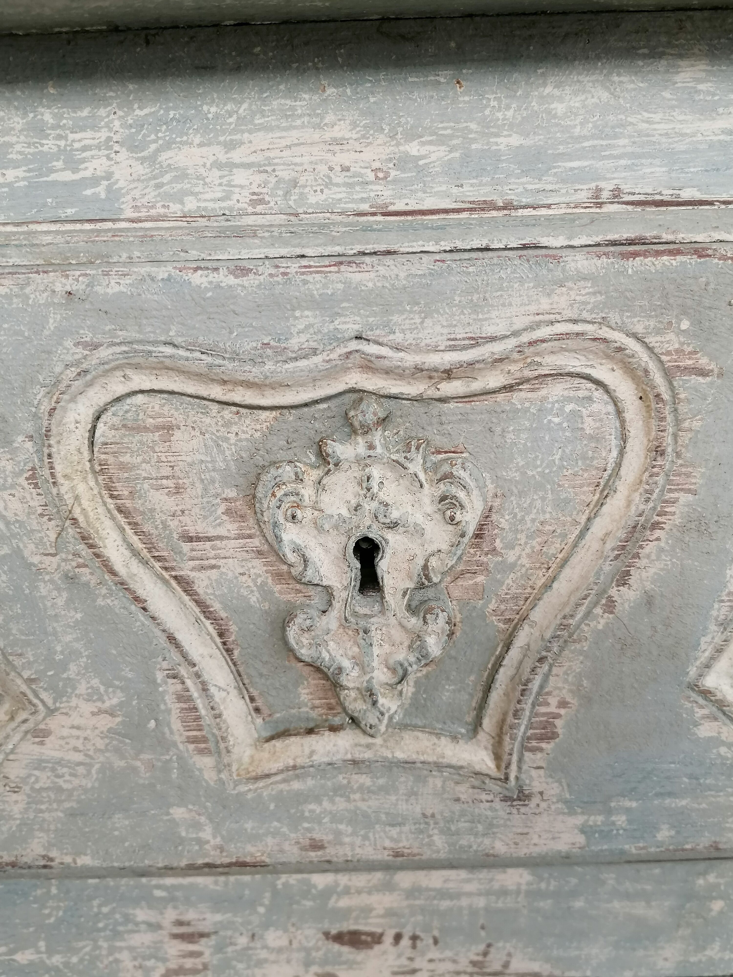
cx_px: 366
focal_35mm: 29
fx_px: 819
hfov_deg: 48.2
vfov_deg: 61.7
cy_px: 488
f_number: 1.8
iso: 80
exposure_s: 1/100
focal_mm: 4.75
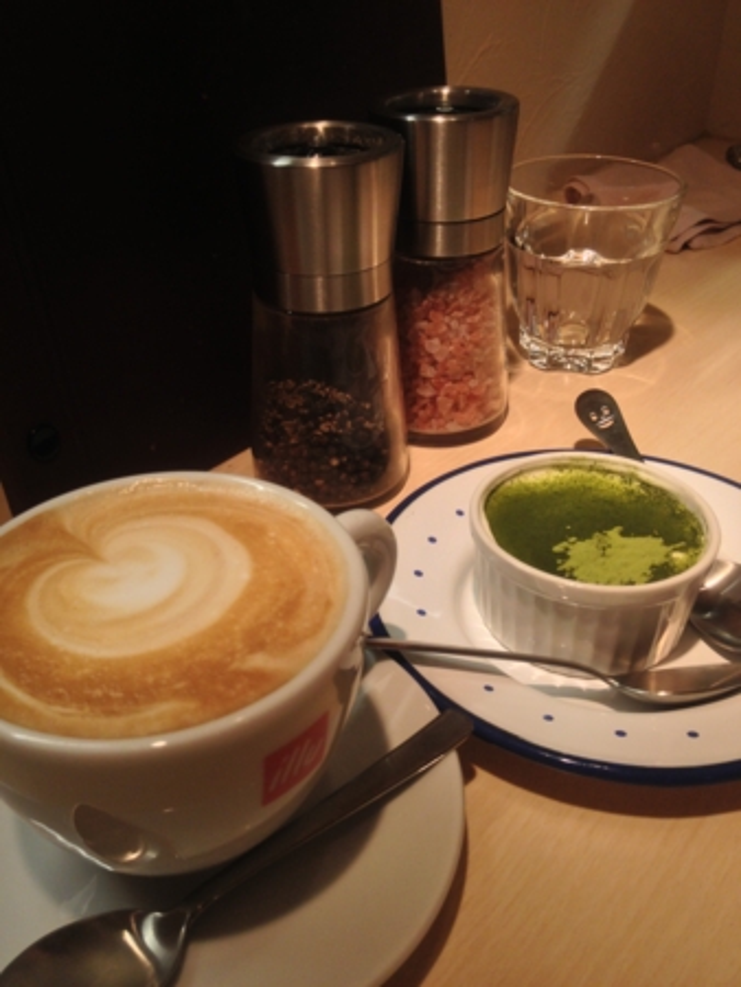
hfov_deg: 40.7
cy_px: 494
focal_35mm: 35
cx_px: 370
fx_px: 998
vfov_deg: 52.6
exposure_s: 1/30
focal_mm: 4.28
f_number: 2.4
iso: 50
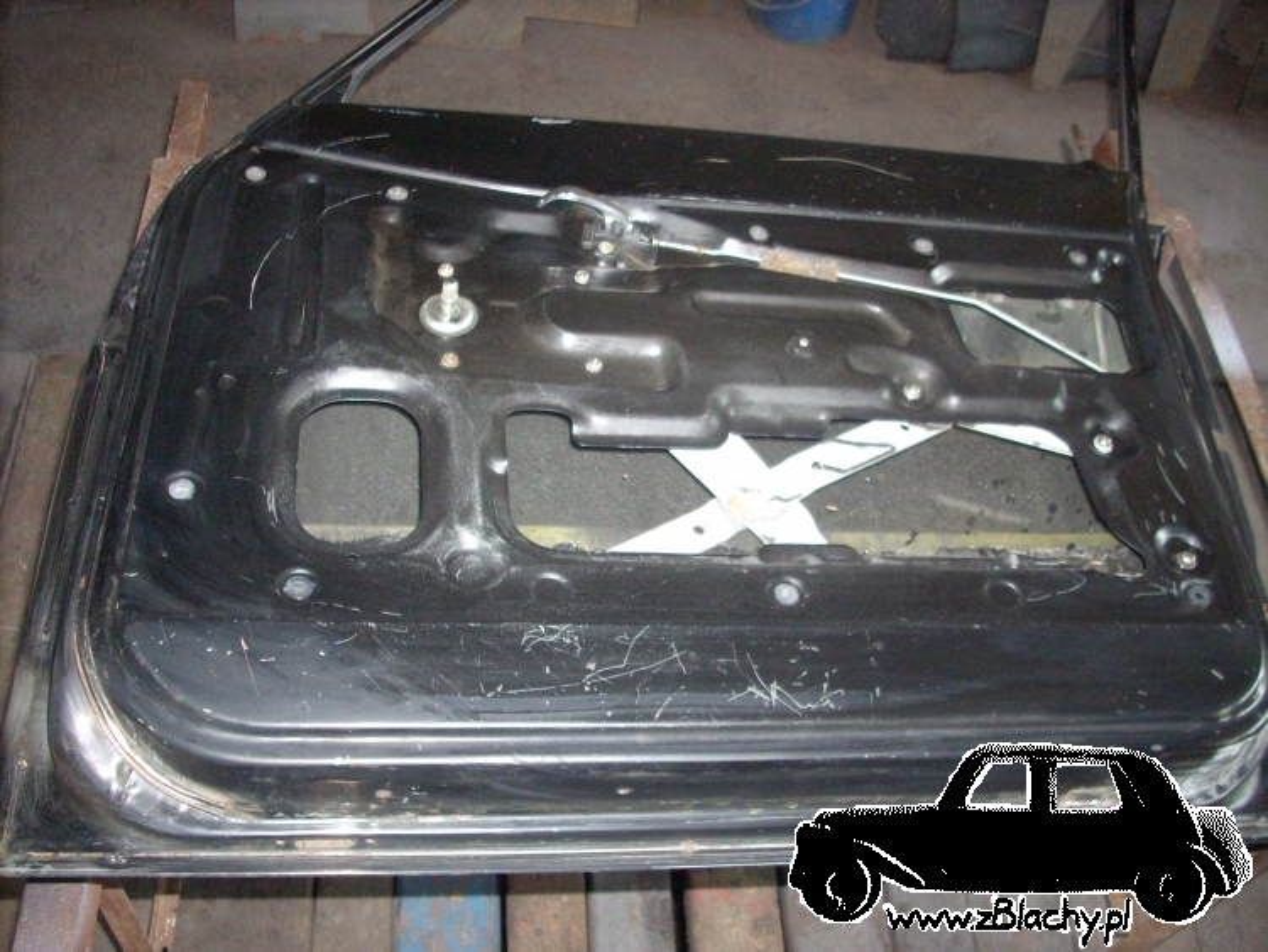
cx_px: 634
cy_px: 476
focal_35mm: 37
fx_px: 1356
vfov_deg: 38.7
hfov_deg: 50.1
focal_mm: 6.2
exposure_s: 1/60
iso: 400
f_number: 2.8
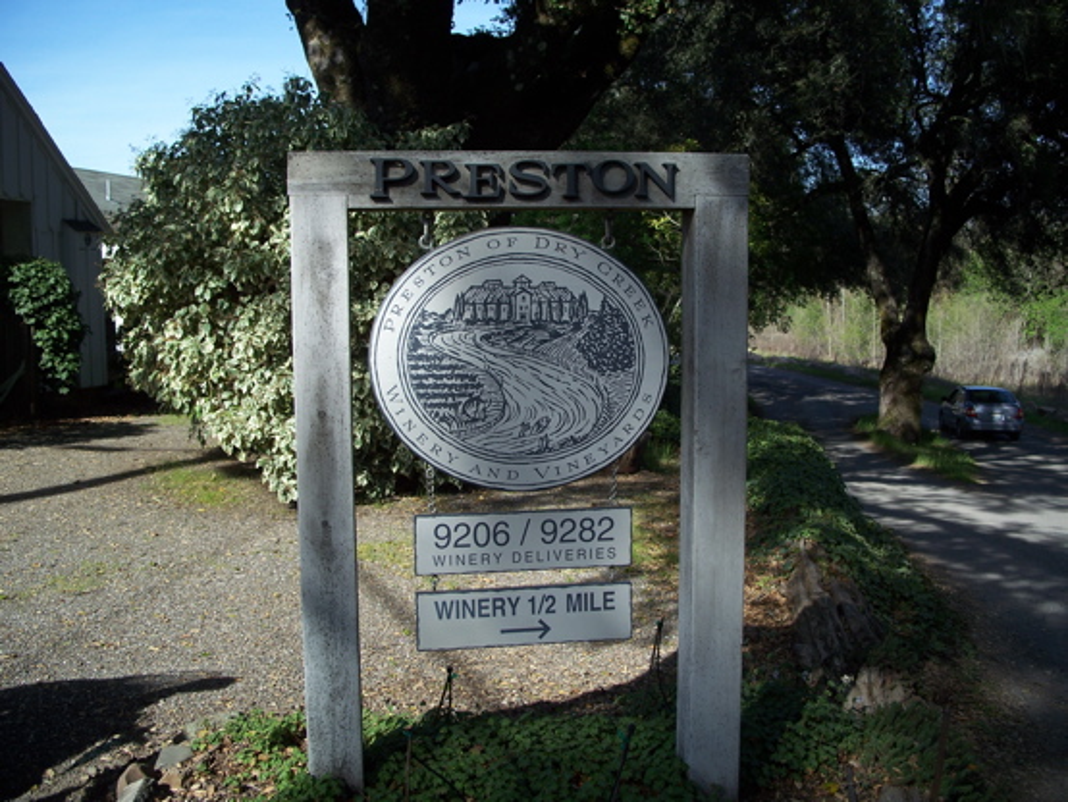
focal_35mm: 37
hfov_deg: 50.1
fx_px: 1142
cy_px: 401
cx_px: 534
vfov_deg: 38.7
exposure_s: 1/640
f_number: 2.8
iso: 64
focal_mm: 7.8
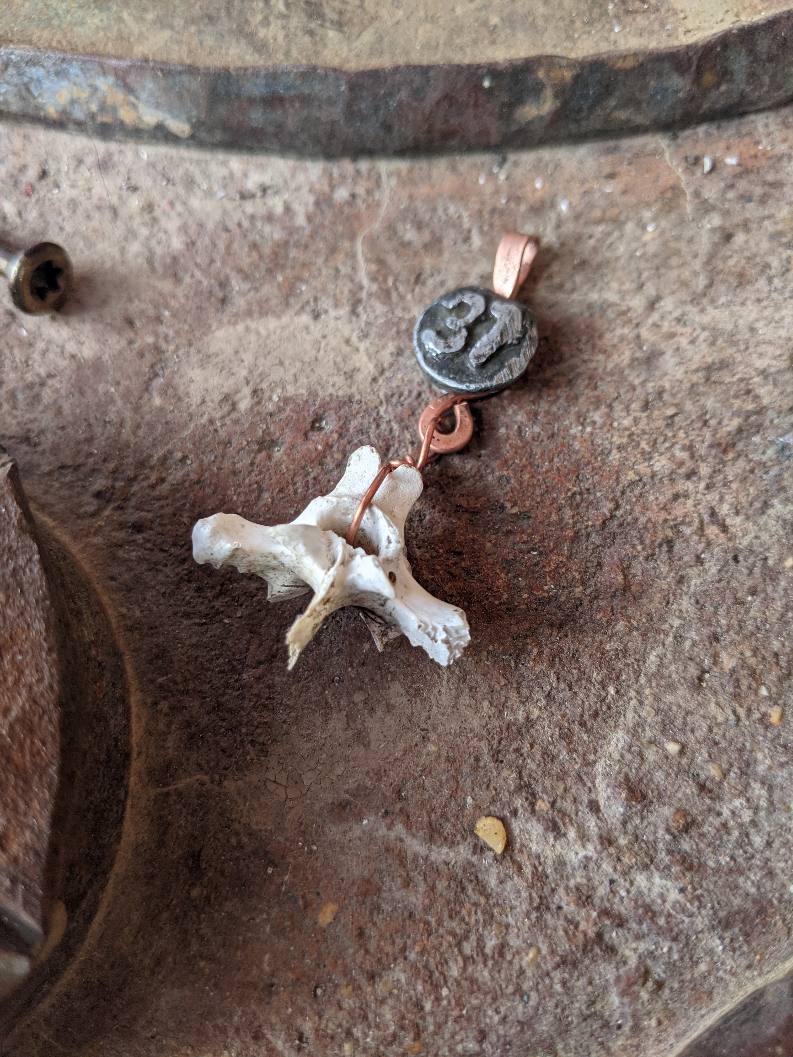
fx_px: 825
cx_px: 396
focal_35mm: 27
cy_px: 528
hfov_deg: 51.4
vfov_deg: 65.3
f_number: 1.8
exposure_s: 1/221
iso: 56
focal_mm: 4.44
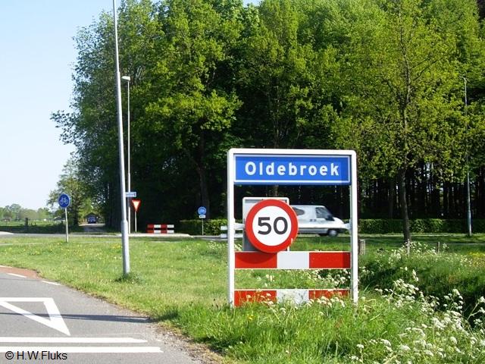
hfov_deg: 49.0
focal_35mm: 38
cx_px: 242
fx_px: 532
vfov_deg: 37.7
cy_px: 182
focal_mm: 7.9
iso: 64
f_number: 8
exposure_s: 1/80
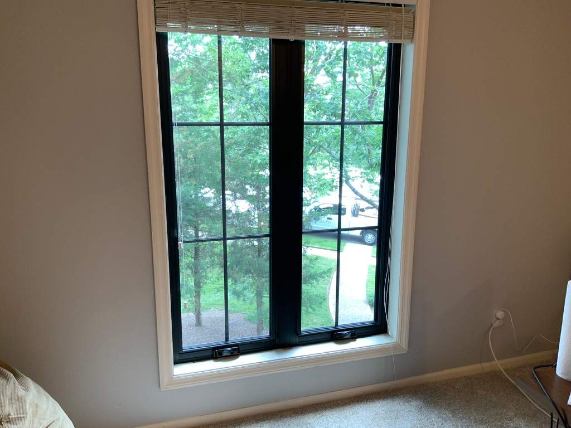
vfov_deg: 48.2
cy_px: 214
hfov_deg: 61.7
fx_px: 478
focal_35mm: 29
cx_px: 286
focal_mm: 3
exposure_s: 1/60
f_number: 1.8
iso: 64
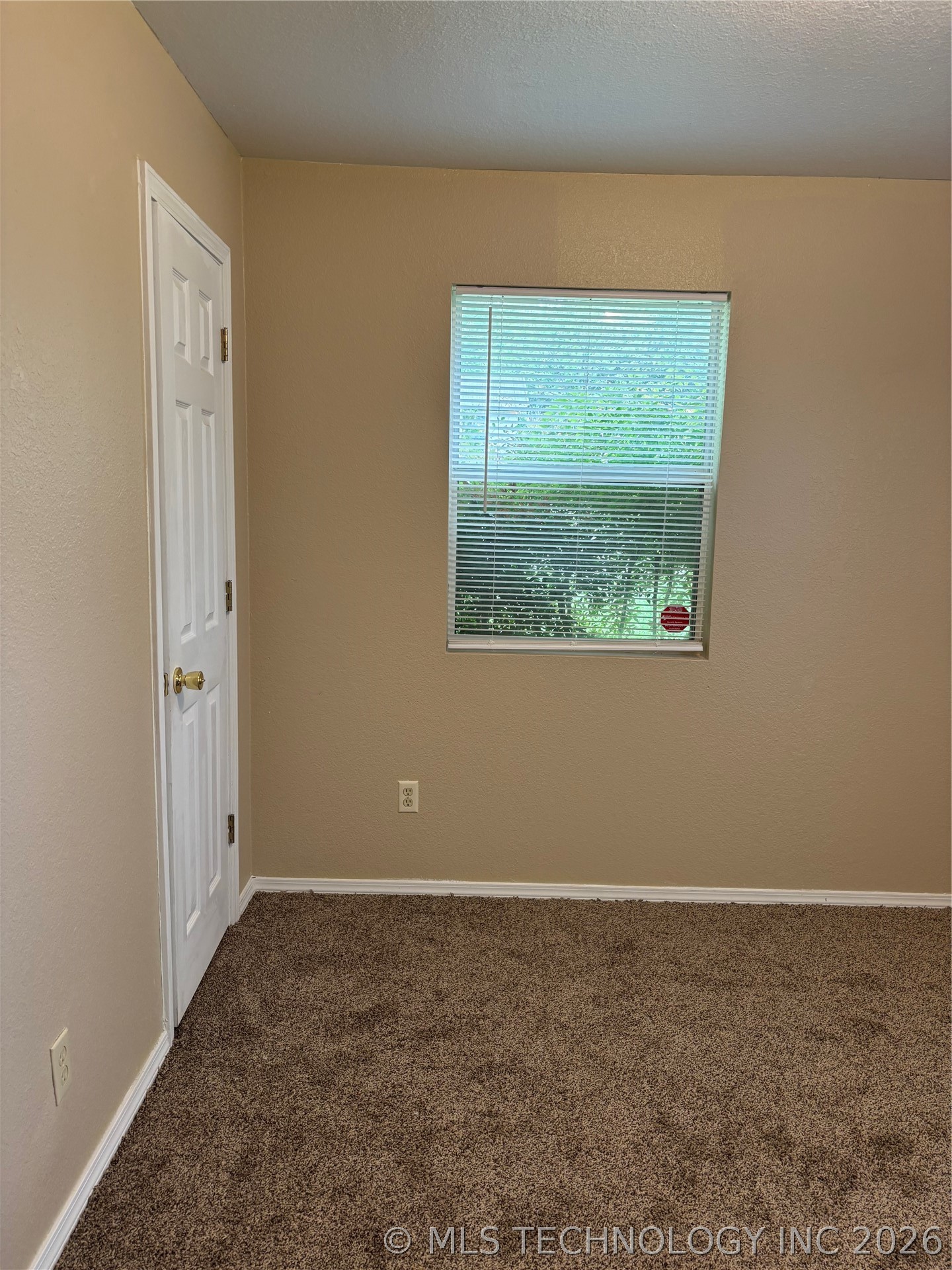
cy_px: 635
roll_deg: -3.1
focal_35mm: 26
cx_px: 476
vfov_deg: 67.3
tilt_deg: -8.7
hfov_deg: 53.1
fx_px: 953
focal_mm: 5.96
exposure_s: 1/60
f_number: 1.6
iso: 80
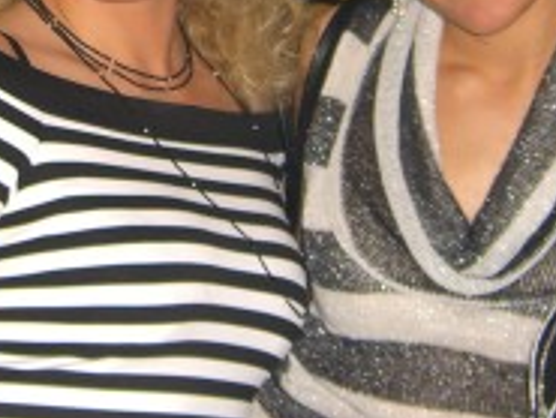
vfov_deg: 11.9
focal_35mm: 123
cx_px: 135
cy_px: -18
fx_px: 1977
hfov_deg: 15.9
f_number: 2.8
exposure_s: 1/60
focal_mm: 7.9
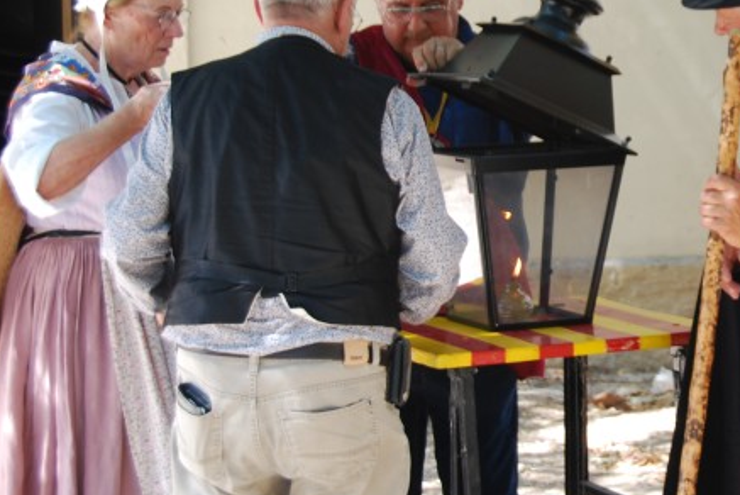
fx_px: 2407
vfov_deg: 11.7
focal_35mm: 117
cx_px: 630
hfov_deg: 17.3
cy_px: 181
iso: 200
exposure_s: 1/100
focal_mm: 38
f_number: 5
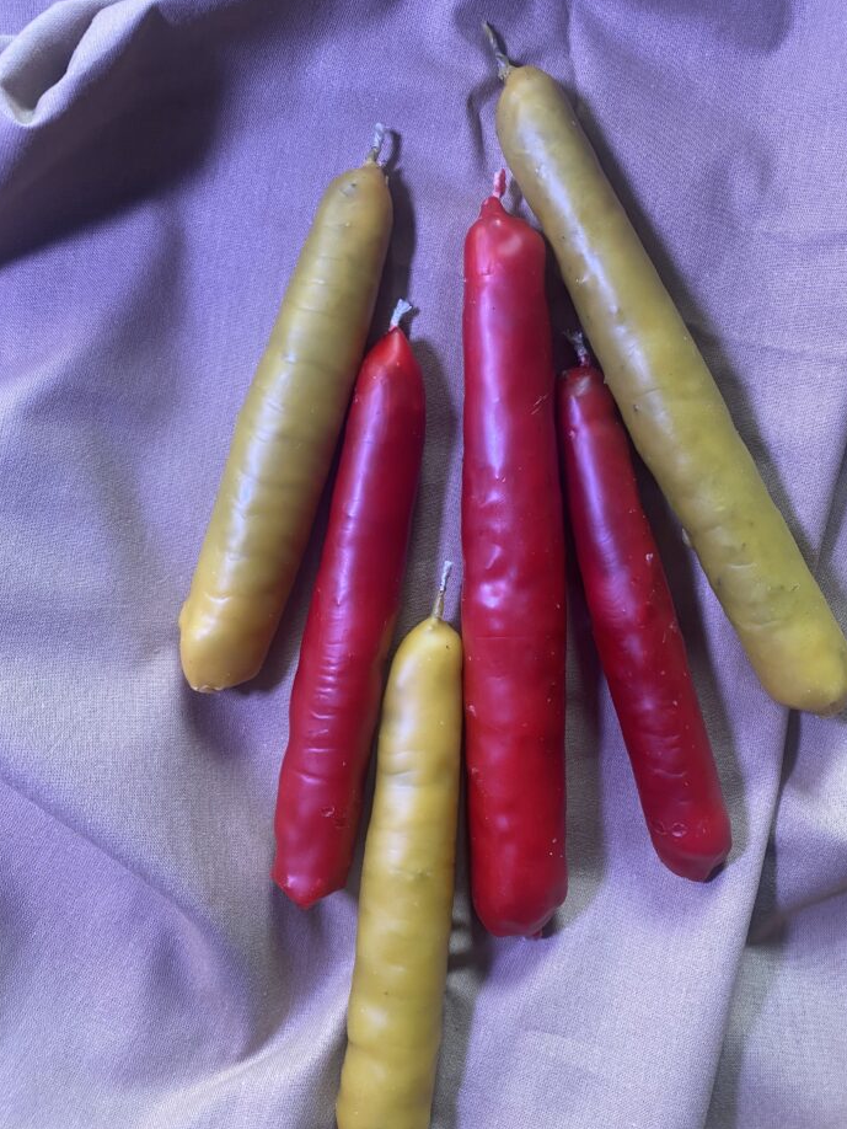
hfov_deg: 48.2
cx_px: 466
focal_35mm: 29
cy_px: 582
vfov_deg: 61.6
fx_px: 946
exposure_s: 1/79
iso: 125
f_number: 1.8
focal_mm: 4.25
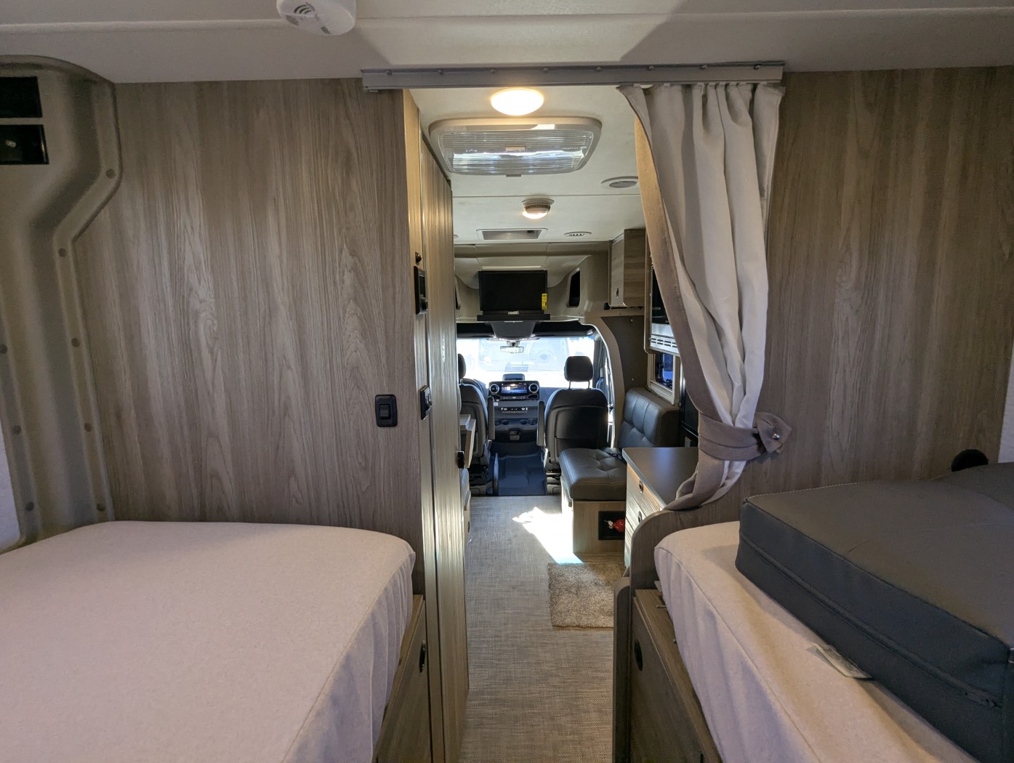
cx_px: 507
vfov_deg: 78.2
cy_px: 382
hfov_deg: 94.4
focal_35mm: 16
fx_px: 469
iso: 218
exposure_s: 1/231
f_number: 2.2
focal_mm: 2.35
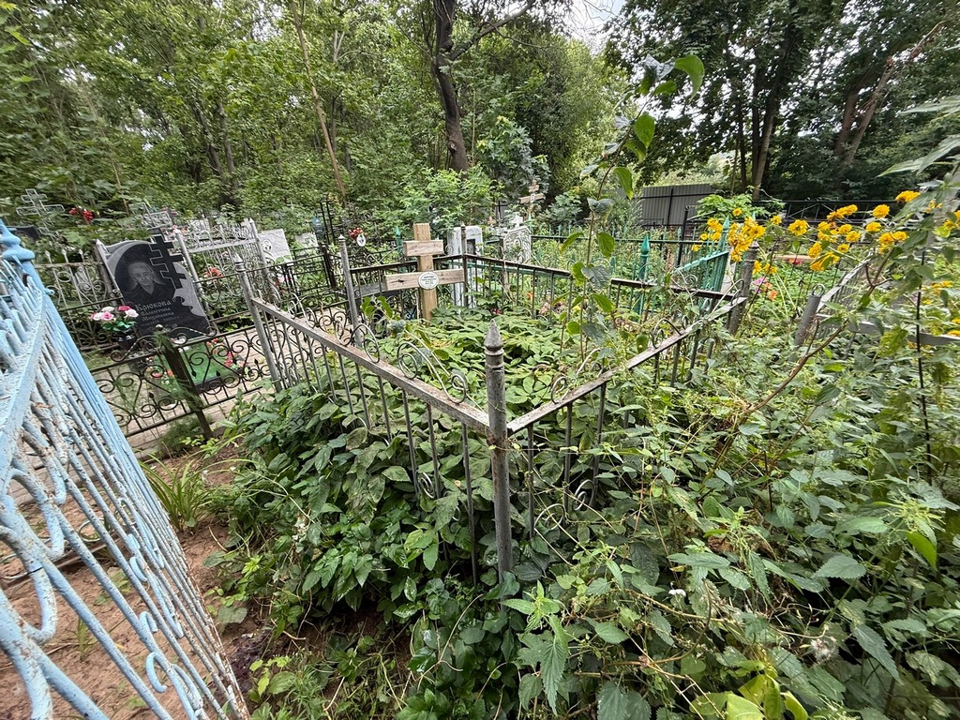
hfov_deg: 102.1
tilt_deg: -26.8
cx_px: 480
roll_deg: +4.2
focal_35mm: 14
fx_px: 388
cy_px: 360
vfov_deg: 85.7
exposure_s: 1/99
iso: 80
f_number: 2.2
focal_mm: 2.22
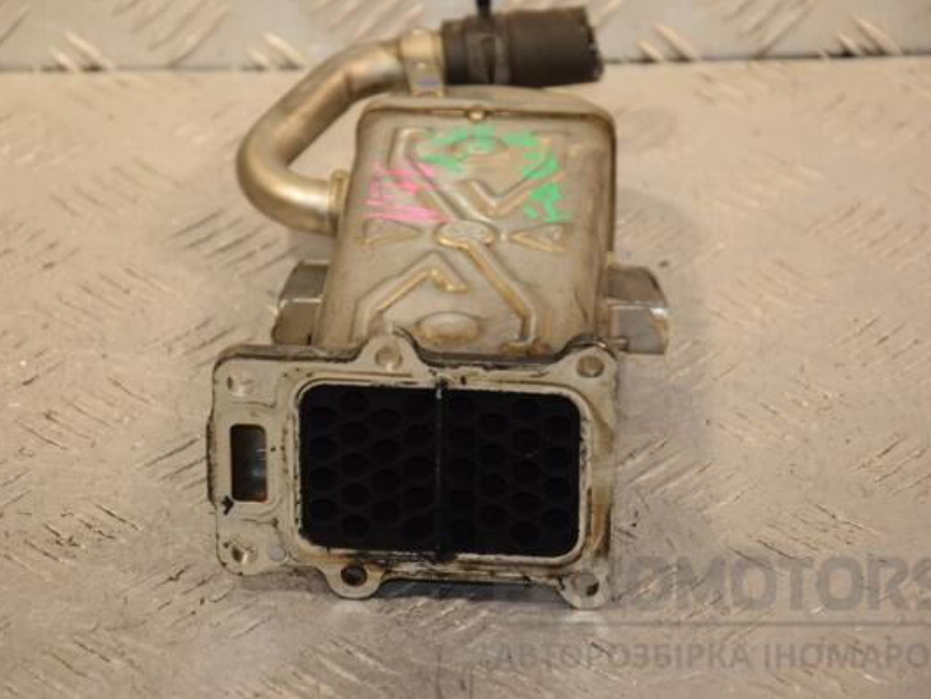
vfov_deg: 9.3
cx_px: 460
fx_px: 4305
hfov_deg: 12.3
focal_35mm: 160
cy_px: 350
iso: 800
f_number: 5.6
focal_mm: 98
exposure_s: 1/160
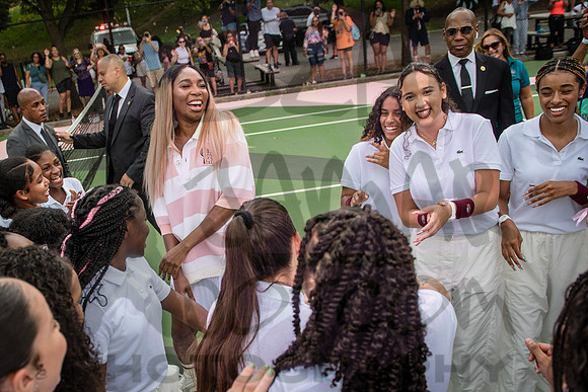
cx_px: 192
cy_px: 269
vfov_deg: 35.0
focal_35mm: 38
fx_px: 615
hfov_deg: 50.1
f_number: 3.2
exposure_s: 1/320
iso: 100
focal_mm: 24
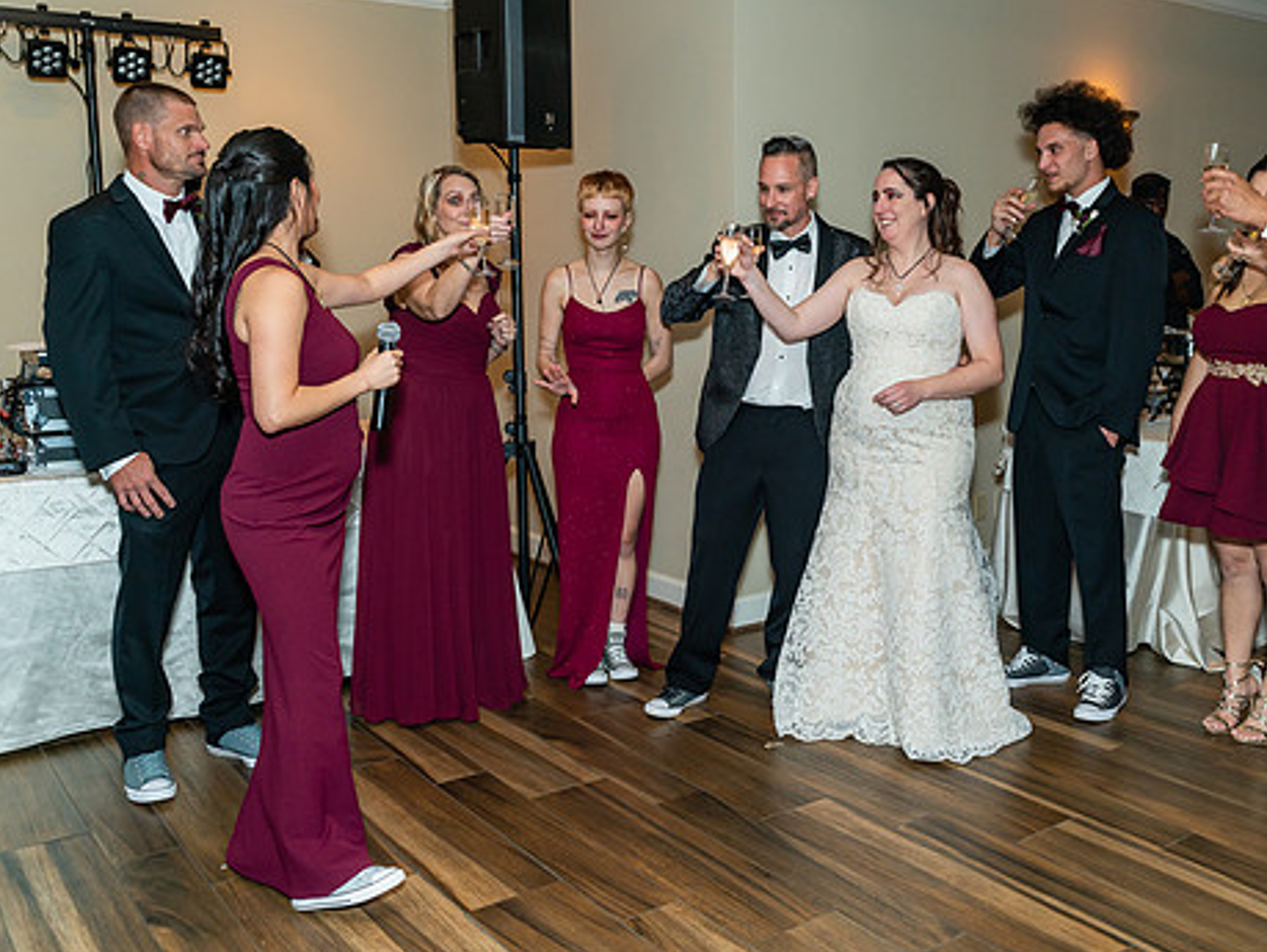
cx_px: 754
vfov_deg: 41.8
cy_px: 435
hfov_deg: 53.6
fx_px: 1245
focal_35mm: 34
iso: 800
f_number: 4.5
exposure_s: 1/80
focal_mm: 28
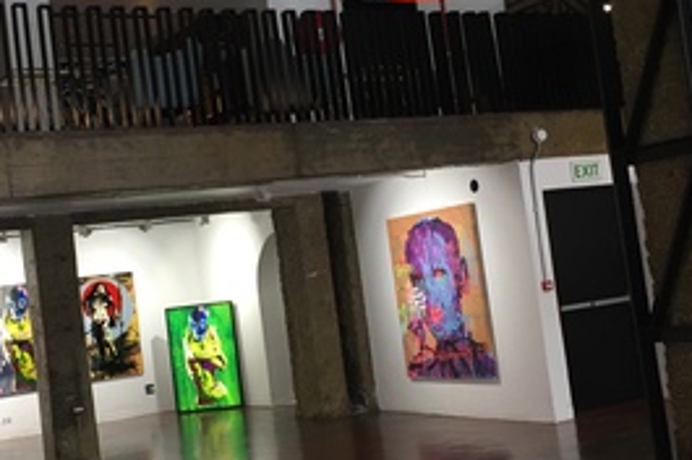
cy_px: 226
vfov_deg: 23.7
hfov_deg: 35.0
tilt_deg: +1.1
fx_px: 1094
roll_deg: +6.3
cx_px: 274
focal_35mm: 57
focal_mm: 4.15
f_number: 2.2
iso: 64
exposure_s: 1/33
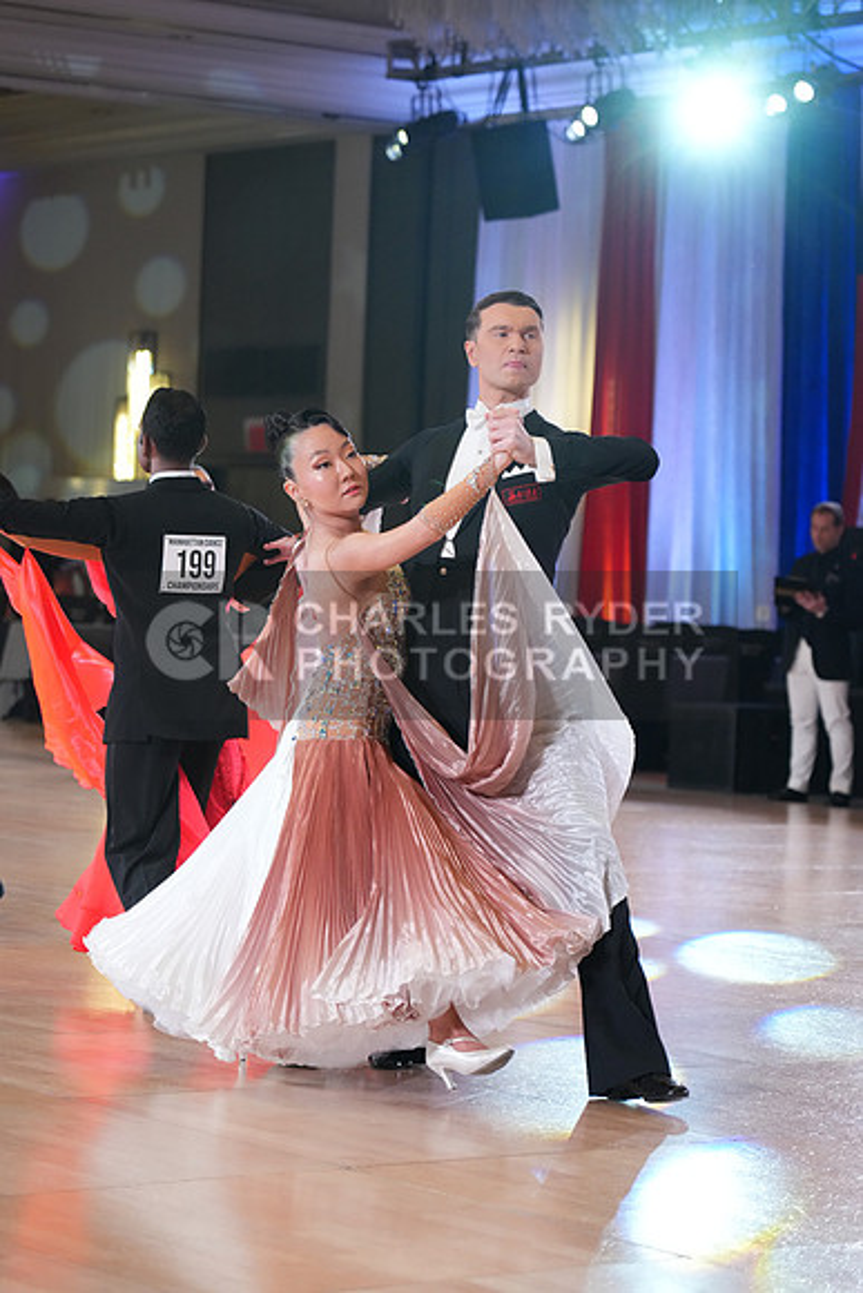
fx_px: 3773
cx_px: 432
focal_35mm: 105
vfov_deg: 19.5
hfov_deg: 13.0
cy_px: 646
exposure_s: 1/400
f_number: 4
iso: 3200
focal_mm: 105
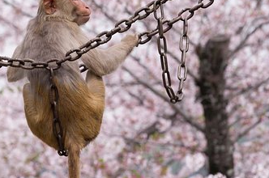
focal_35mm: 440
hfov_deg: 4.7
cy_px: 74
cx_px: 69
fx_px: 3281
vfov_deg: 3.1
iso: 200
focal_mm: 190
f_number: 10
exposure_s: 1/160
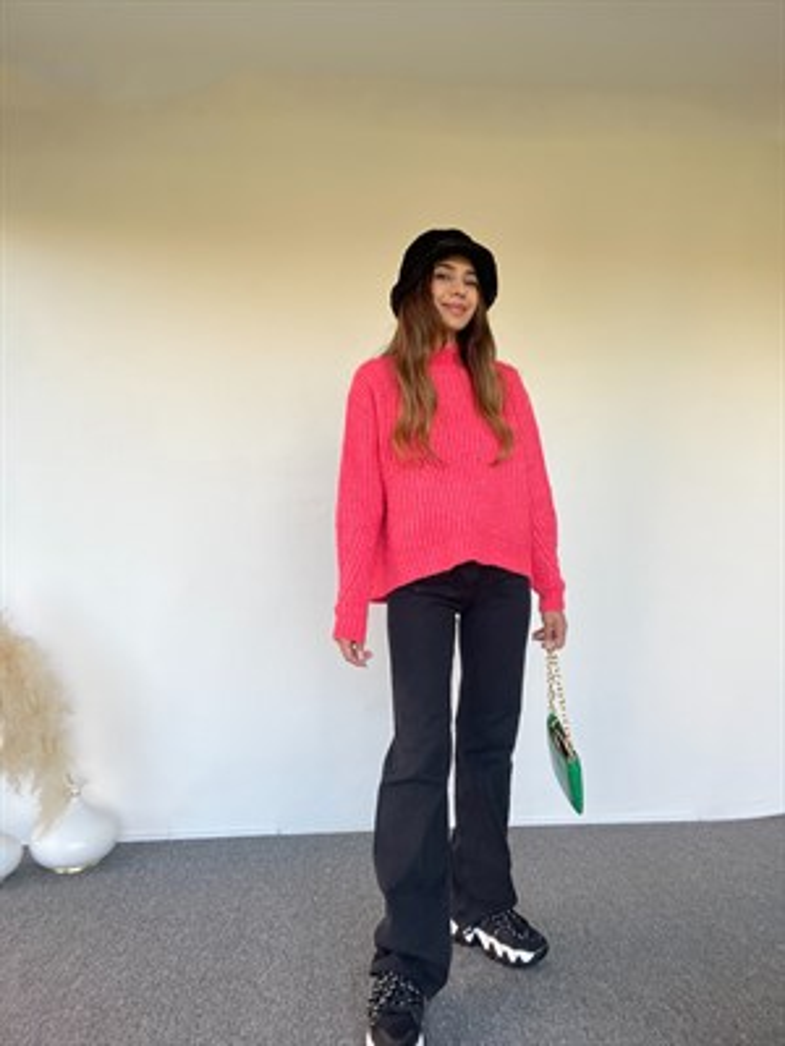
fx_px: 695
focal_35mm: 23
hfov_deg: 58.9
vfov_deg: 73.9
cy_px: 523
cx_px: 392
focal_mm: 2.71
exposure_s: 1/121
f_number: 2.2
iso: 64
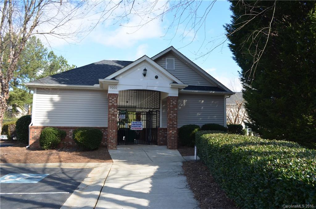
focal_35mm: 27
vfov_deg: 47.7
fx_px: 236
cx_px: 158
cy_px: 104
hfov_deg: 67.5
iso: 200
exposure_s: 1/250
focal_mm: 18
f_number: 8
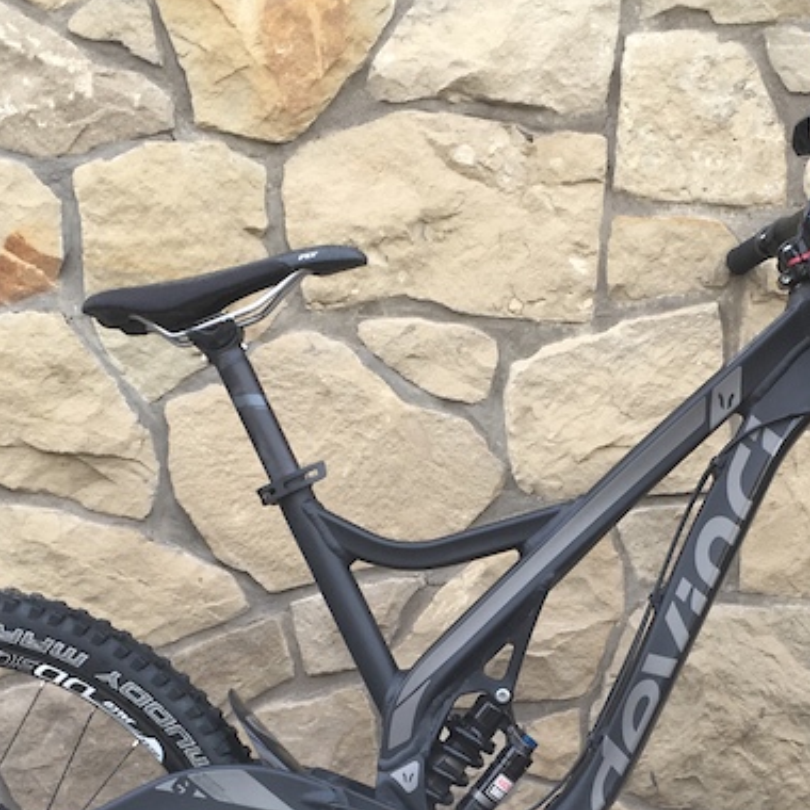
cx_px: 556
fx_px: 1827
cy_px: 727
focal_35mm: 69
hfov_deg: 24.8
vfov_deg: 24.3
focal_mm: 4.15
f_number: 2.2
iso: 25
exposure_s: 1/30
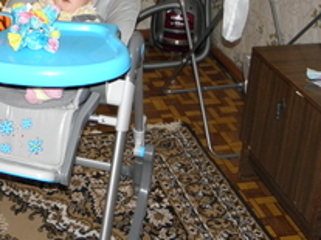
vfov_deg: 23.1
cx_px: 51
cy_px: 2
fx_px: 565
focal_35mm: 61
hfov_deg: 30.7
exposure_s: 1/30
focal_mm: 5
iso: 125
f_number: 3.5
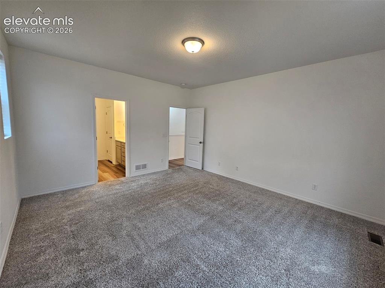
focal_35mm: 13
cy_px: 144
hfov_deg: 106.2
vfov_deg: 89.9
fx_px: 145
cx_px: 192
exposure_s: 1/60
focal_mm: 2.2
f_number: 2.2
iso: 160
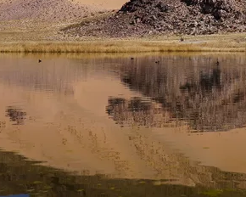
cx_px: 291
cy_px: 24
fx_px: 735
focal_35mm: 101
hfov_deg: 18.1
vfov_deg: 15.1
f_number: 5
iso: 80
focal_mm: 39
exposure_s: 1/1000
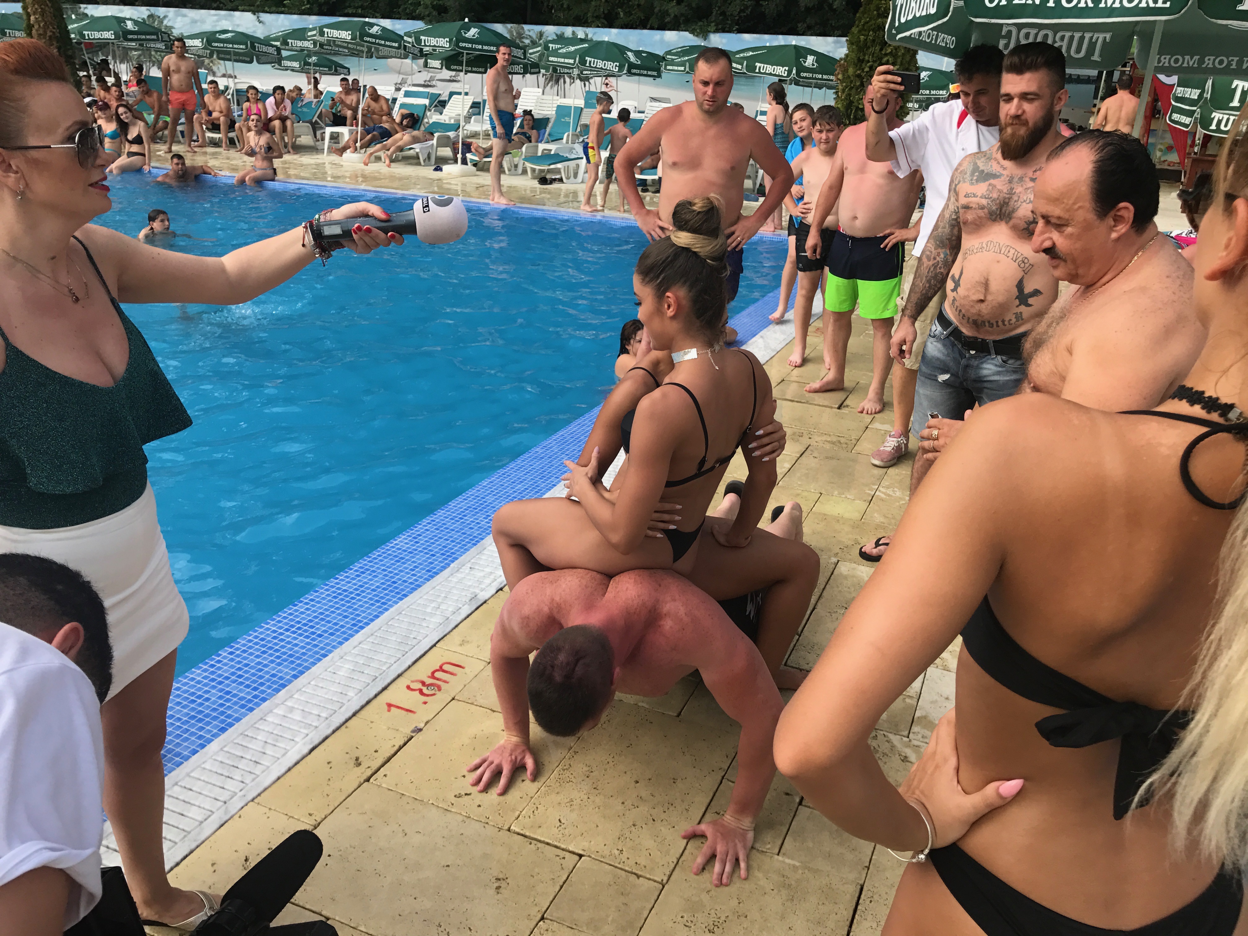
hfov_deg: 63.4
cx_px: 624
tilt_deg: -21.2
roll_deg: -2.5
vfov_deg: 49.7
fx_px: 1009
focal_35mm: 28
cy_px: 468
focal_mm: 3.99
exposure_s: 1/689
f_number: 1.8
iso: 20
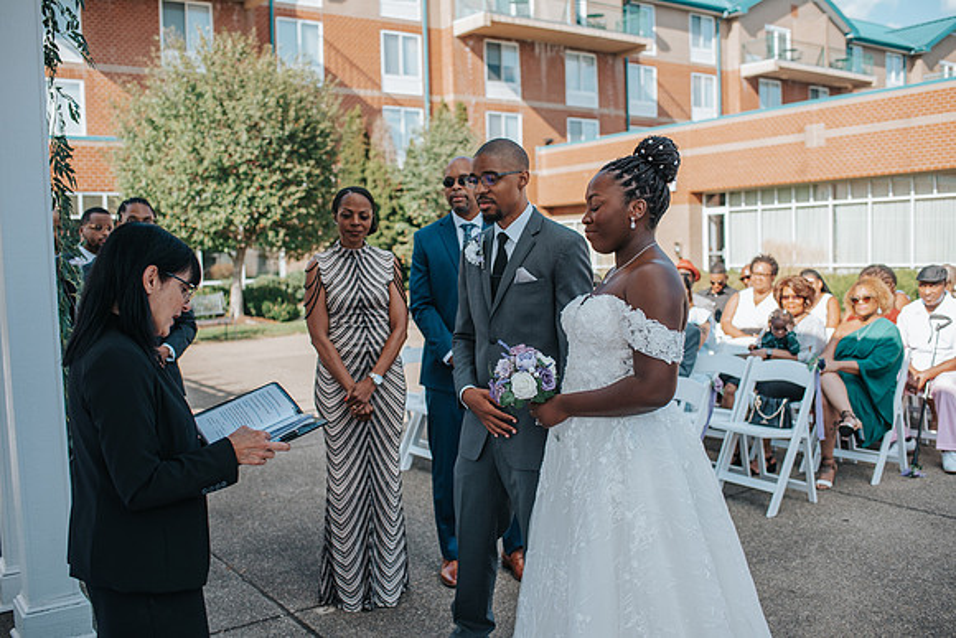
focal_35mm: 35
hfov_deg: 54.4
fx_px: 930
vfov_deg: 37.9
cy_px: 319
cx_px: 478
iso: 180
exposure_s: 1/1250
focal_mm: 35
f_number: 3.2
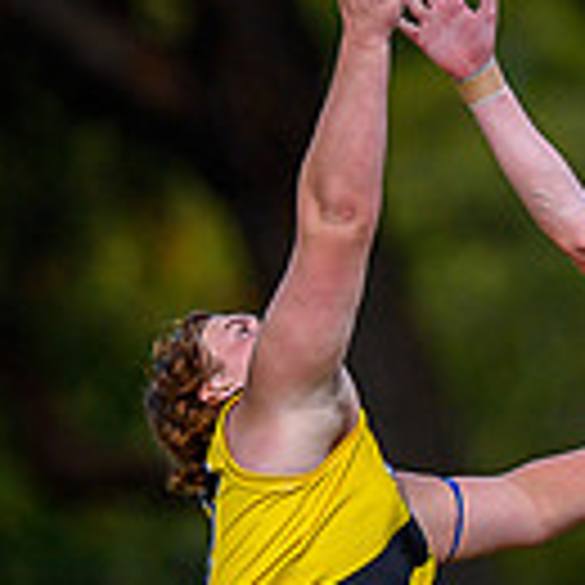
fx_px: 55008
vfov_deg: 0.6
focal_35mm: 2877
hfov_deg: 0.6
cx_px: 639
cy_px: 574
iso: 320
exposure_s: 1/2500
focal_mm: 500
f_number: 4
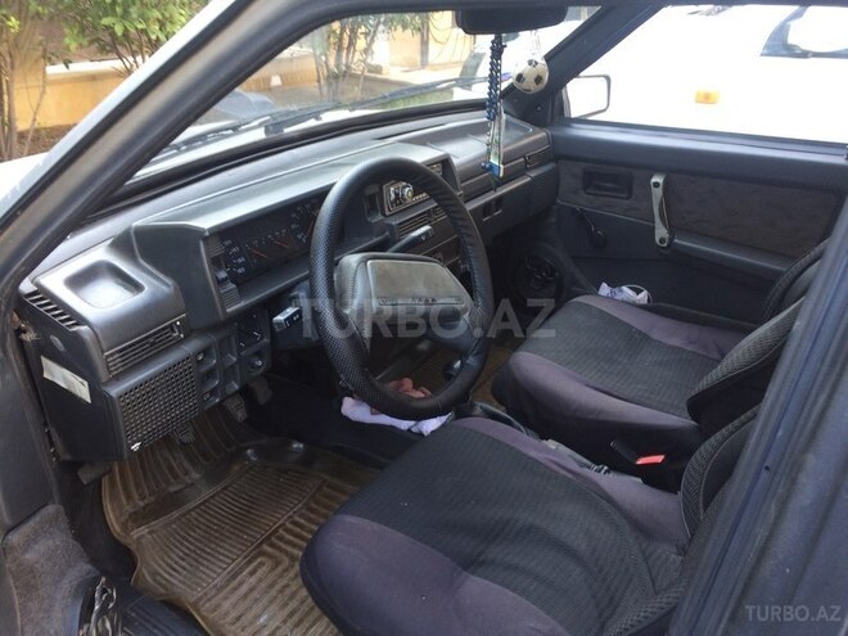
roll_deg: -0.9
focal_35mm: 29
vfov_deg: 48.2
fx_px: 710
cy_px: 318
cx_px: 424
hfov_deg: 61.7
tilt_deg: -21.3
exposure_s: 1/50
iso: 40
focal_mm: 4.15
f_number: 2.2
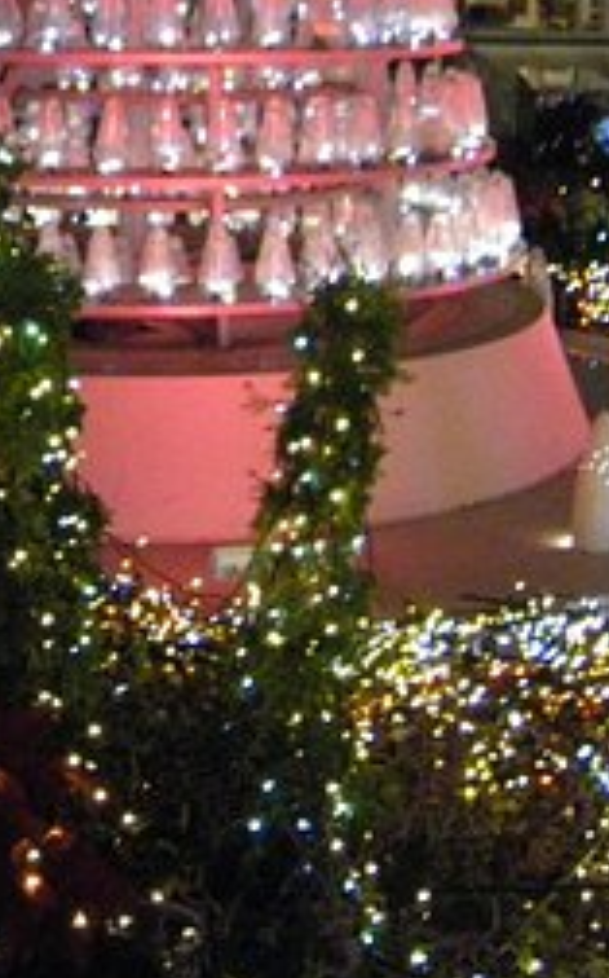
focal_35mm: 82
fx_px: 2183
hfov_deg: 15.5
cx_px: -54
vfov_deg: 25.0
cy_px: 244
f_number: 3.5
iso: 800
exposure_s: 1/30
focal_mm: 6.3
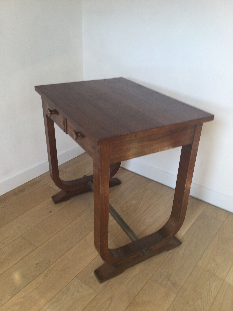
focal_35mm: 31
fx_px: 278
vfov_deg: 58.4
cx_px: 116
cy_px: 156
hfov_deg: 45.4
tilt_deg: -29.3
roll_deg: -0.5
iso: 32
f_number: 2.4
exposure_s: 1/50
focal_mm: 3.3
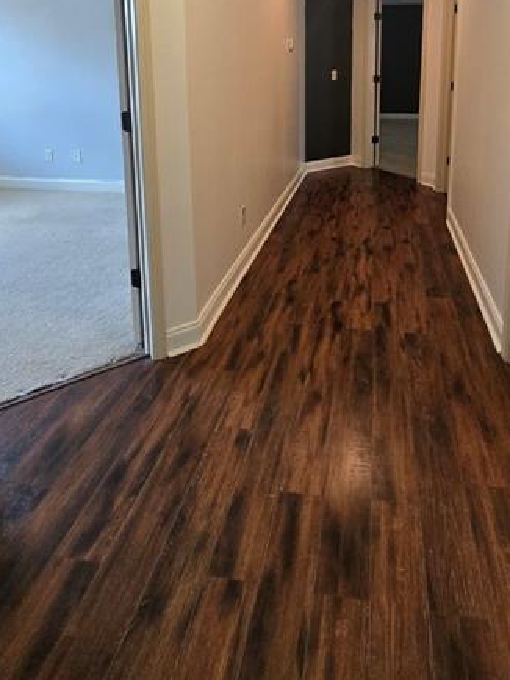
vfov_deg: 66.6
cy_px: 130
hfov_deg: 58.1
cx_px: 321
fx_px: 451
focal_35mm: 23
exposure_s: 1/60
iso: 125
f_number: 2.2
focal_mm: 1.7
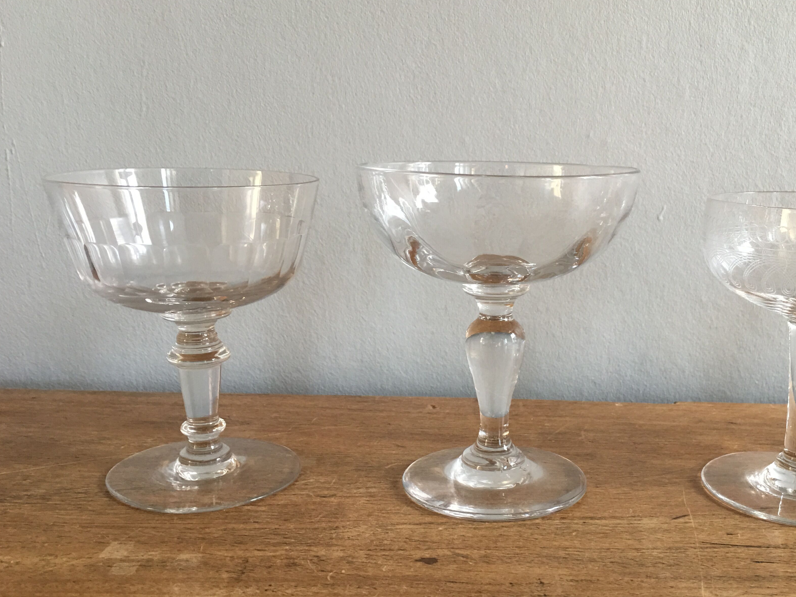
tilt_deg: -11.4
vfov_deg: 38.6
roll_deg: -1.4
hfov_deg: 49.6
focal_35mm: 37
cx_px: 501
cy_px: 321
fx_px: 851
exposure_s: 1/17
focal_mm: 4.15
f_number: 2.2
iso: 50
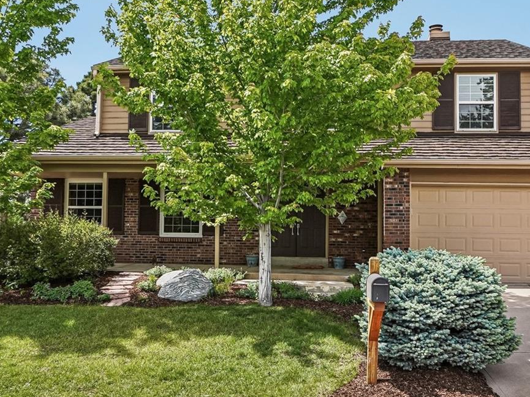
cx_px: 294
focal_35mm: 32
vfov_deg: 44.2
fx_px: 490
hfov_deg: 56.7
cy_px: 202
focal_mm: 12
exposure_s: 1/125
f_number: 8
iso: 100
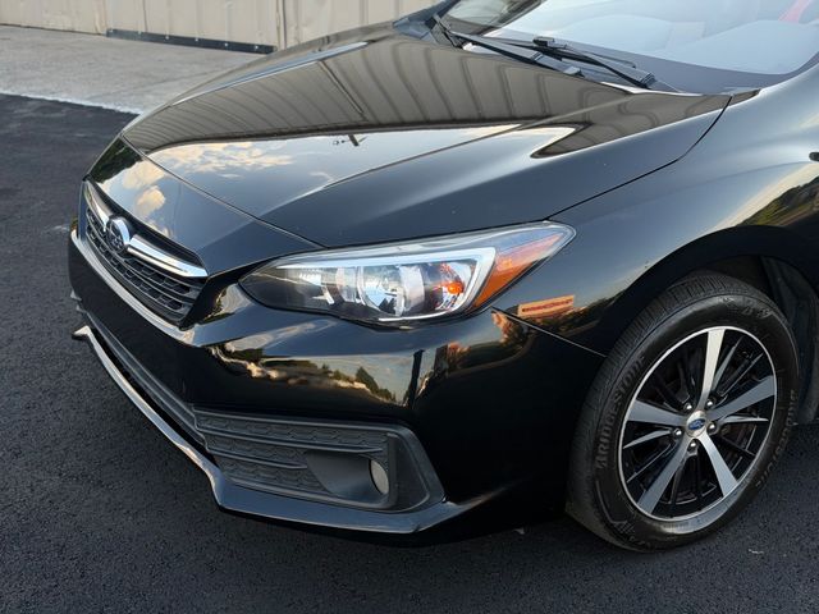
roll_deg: +0.2
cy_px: 307
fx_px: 1136
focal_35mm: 48
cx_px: 410
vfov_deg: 30.3
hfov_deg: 39.7
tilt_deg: -20.8
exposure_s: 1/294
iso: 80
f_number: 1.78
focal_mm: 6.76
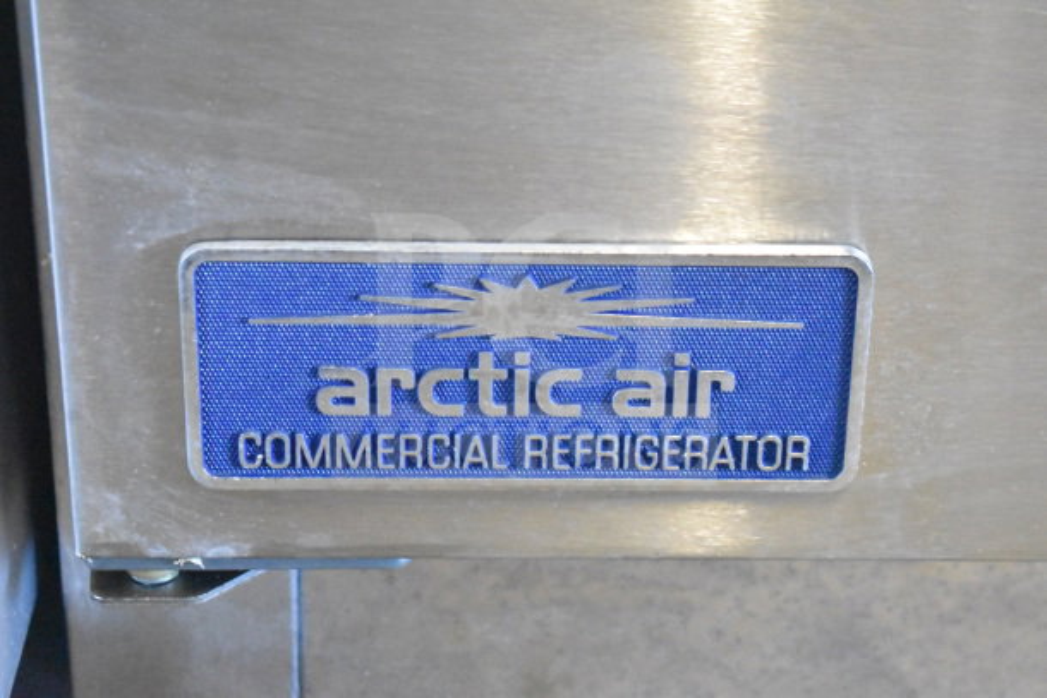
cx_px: 524
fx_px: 2400
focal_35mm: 82
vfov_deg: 16.6
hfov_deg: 24.6
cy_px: 349
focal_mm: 55
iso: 16000
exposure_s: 1/100
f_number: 5.6
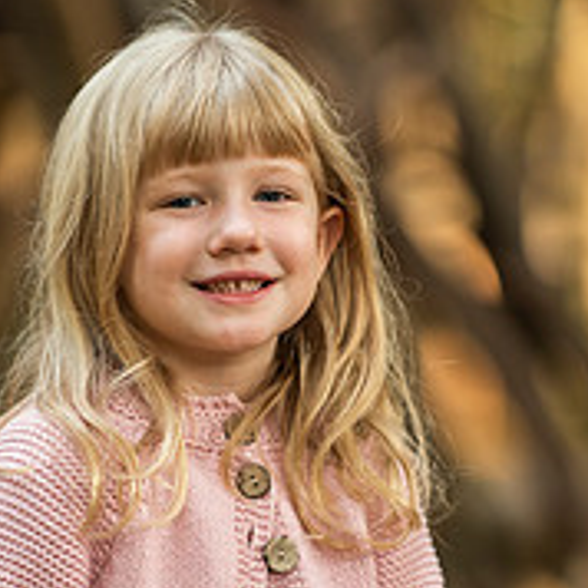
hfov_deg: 5.1
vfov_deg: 5.1
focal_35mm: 344
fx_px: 6611
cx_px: 271
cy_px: 462
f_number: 2.8
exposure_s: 1/100
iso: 250
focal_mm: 160
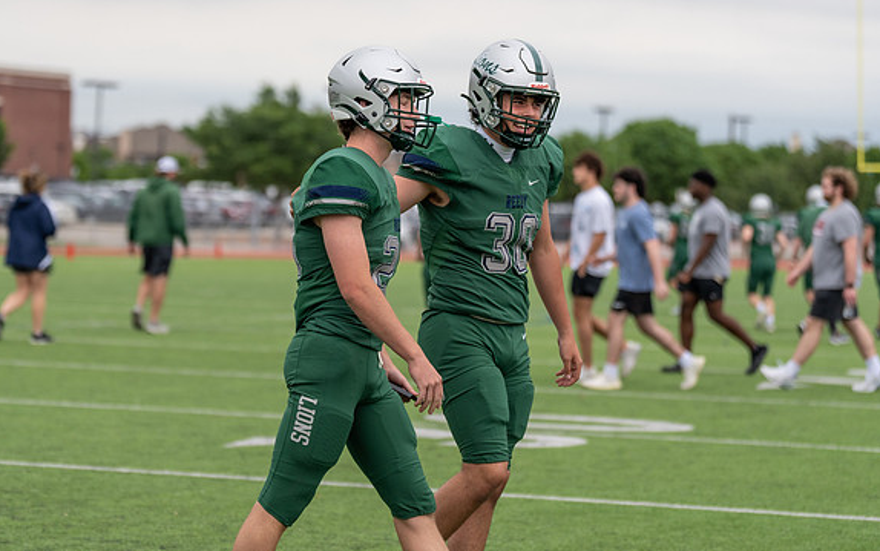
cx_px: 332
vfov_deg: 9.7
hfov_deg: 15.5
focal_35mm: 135
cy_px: 233
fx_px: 3238
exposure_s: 1/1250
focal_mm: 101
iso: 250
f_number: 2.8
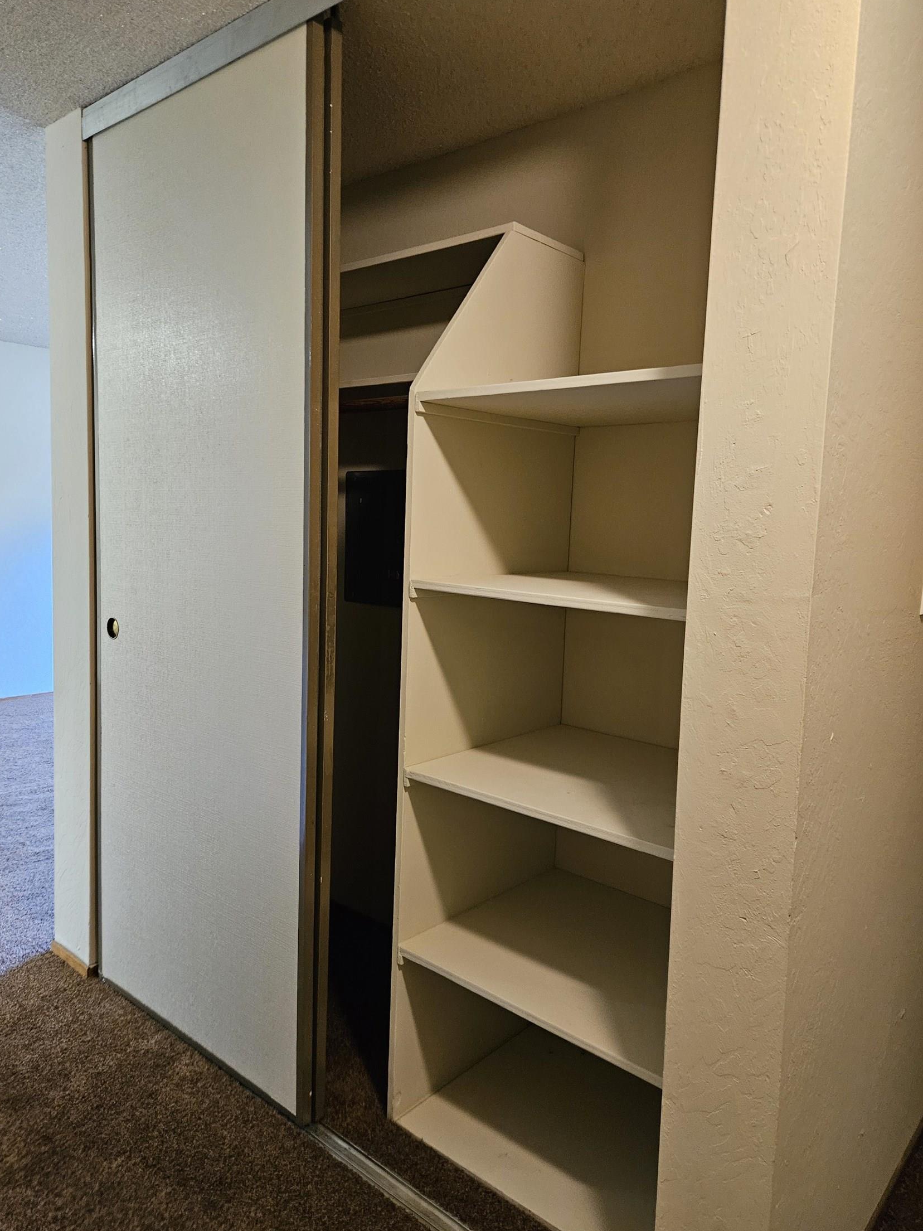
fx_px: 853
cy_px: 601
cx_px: 460
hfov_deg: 56.8
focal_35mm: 24
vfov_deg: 71.6
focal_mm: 5.4
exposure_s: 1/120
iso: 1000
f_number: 1.8
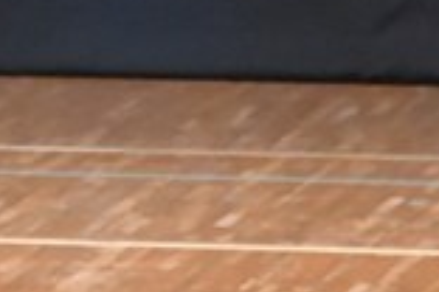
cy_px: -261
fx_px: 15400
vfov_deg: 1.1
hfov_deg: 1.6
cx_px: -587
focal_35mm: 1263
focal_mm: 170
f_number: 5.6
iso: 8000
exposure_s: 1/400
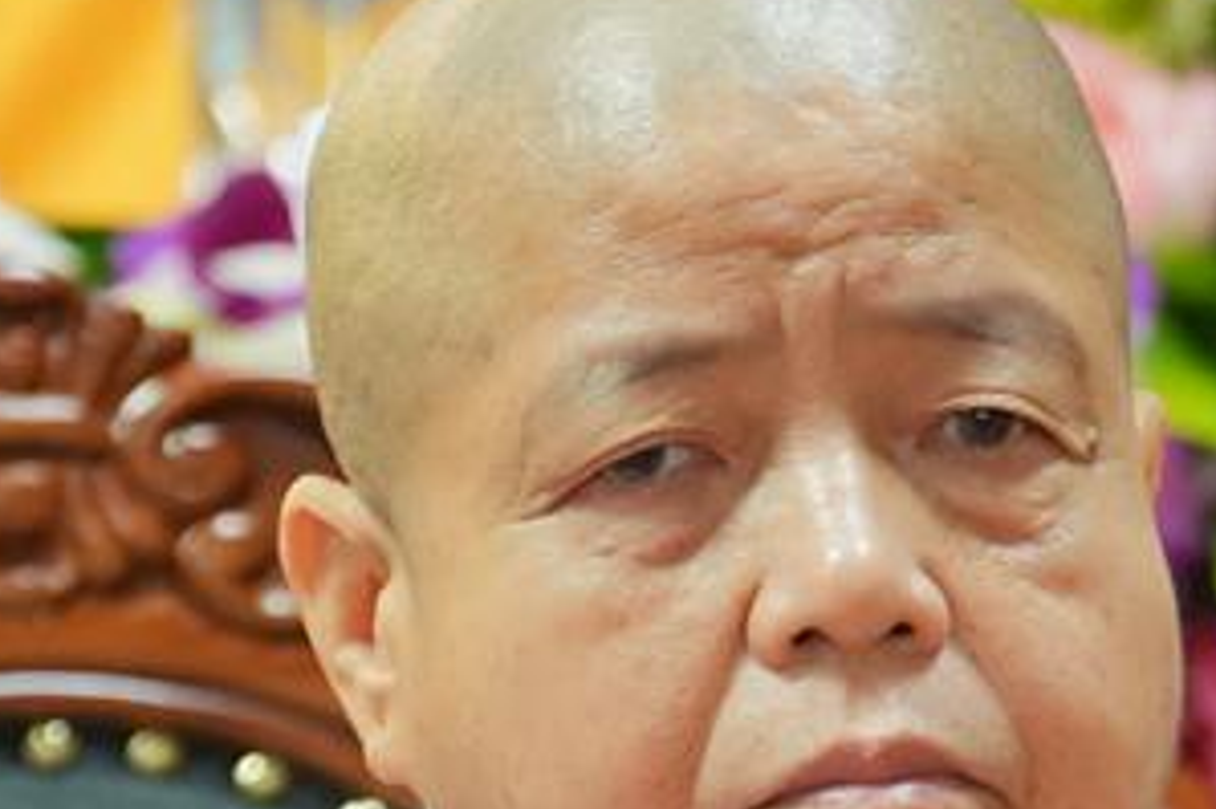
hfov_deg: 1.7
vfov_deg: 1.2
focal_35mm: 1185
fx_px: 40003
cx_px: 944
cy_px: 980
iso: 2500
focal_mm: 197
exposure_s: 1/125
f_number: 2.8
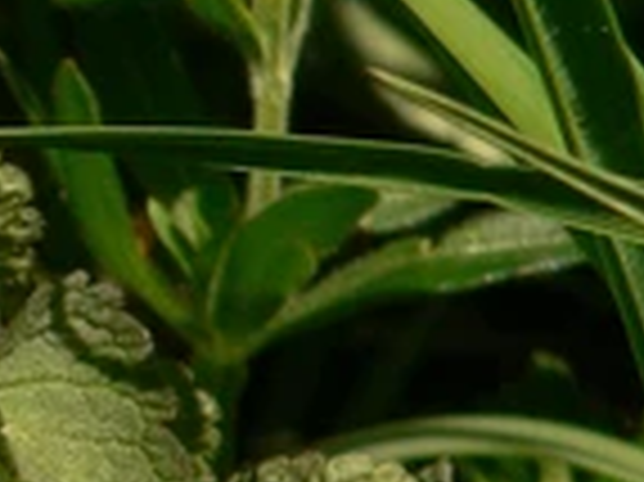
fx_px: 5000
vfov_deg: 5.5
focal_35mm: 269
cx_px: -527
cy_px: 401
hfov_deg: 7.2
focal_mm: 10
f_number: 4.6
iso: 100
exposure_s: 1/1000
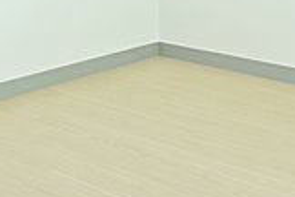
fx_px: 688
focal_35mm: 84
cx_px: 175
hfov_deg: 24.2
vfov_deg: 14.8
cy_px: -123
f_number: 4.5
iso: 250
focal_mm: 17
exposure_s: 1/60
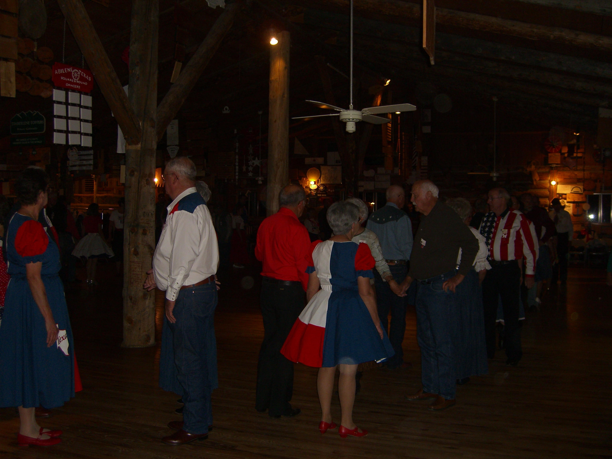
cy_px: 230
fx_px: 672
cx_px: 306
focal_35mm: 38
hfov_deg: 49.0
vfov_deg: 37.7
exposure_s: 1/60
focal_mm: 7.9
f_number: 2.8
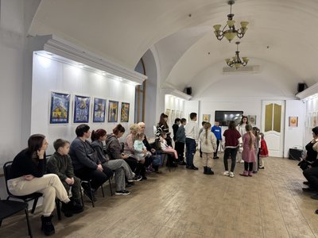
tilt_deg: -0.2
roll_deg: -1.6
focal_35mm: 24
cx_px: 159
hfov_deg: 71.6
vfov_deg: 56.8
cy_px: 119
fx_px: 220
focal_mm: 6.76
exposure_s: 1/50
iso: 200
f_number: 1.78
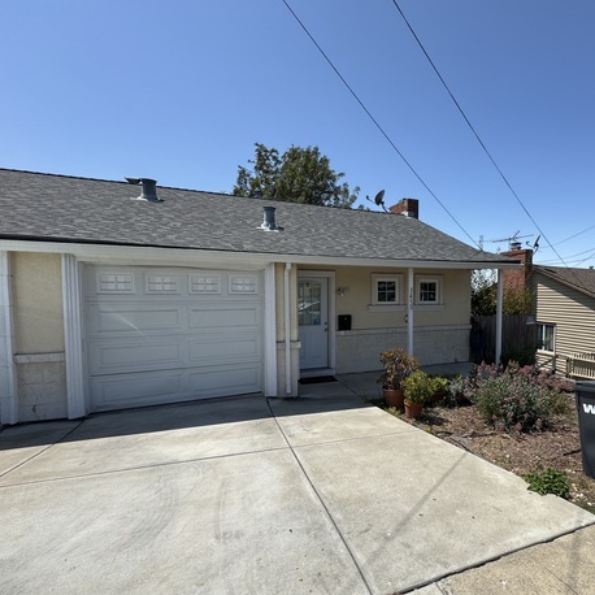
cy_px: 313
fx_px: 350
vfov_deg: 80.7
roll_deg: -0.2
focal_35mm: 18
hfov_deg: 78.3
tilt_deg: -3.3
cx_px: 393
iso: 40
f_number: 2.2
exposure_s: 1/1976
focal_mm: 2.22
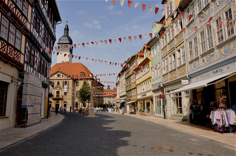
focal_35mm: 27
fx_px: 177
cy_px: 78
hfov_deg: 67.4
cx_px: 118
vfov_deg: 47.8
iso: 200
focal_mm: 18
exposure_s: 1/160
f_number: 13
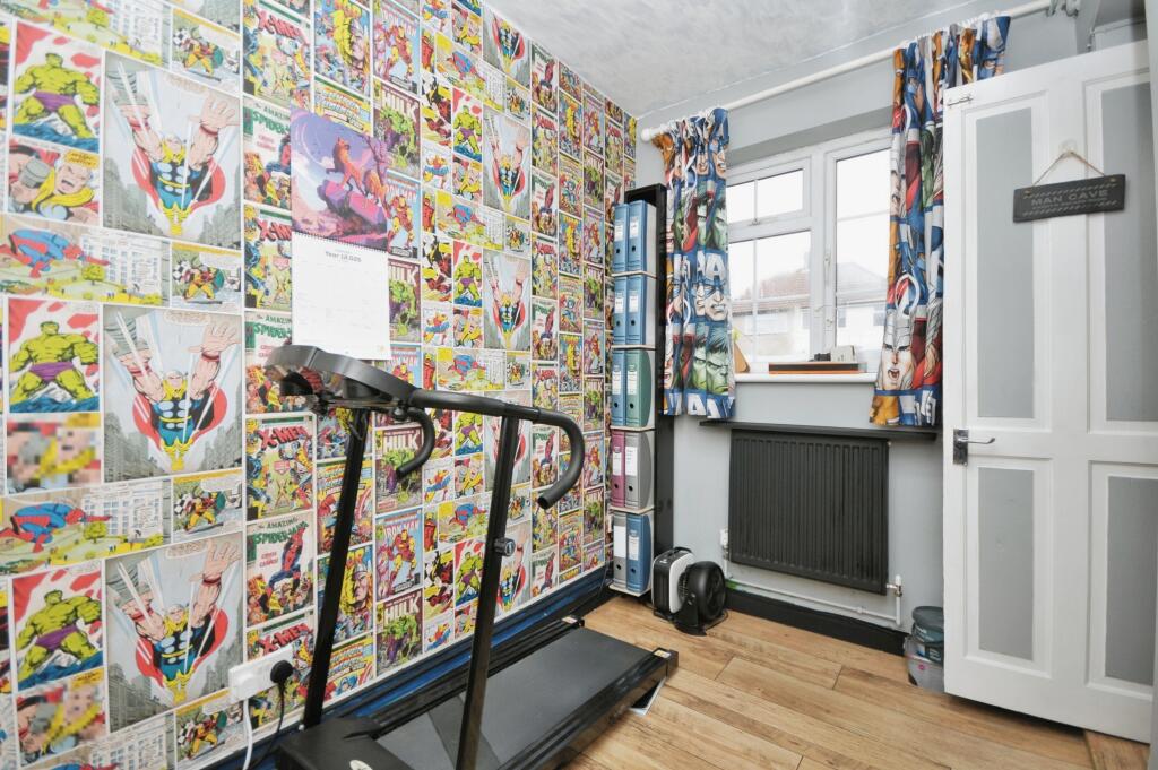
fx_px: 482
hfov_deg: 100.4
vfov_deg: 77.2
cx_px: 579
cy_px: 385
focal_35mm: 15
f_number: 5
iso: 200
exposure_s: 1/60
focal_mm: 10
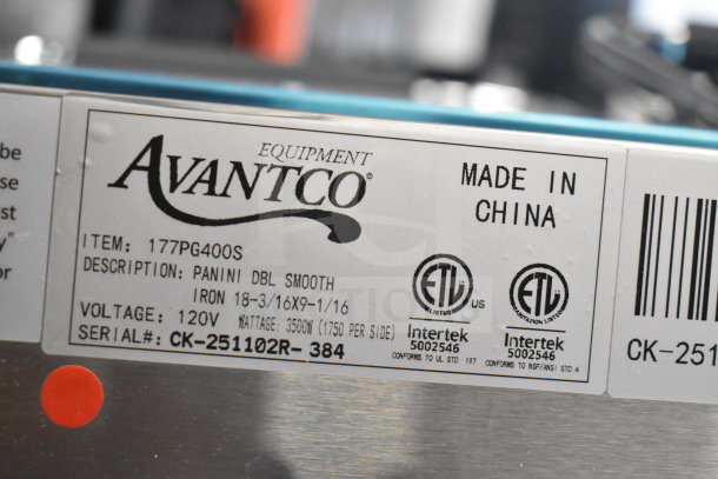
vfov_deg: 23.8
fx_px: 1137
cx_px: 359
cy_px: 240
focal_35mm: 57
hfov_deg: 35.0
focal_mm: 38
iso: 4000
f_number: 4.8
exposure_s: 1/60
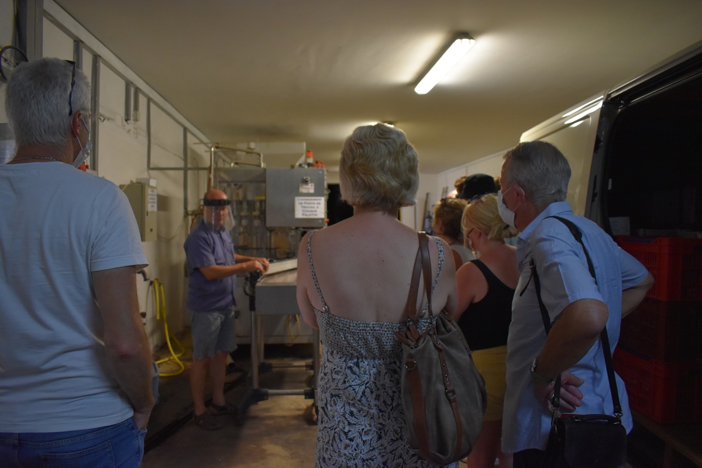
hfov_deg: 67.4
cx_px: 351
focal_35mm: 27
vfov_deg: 47.9
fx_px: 526
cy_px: 234
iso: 1800
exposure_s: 1/125
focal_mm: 18
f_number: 3.5
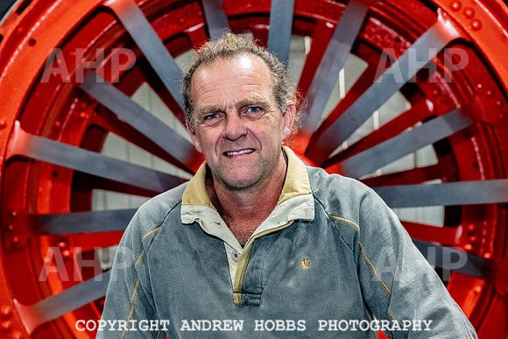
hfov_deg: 36.7
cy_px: 155
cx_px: 244
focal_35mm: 54
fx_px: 766
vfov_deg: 24.9
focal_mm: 50
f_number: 5
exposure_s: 1/50
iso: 5000
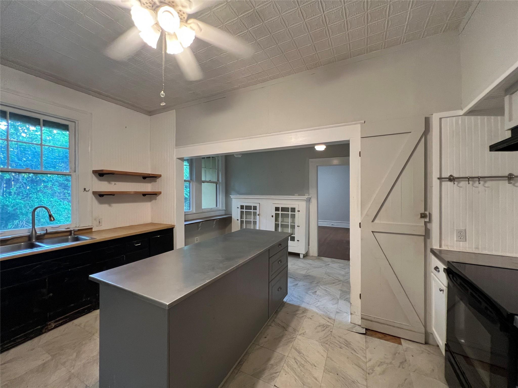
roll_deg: -1.3
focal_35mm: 13
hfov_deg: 106.2
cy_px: 194
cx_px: 259
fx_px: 195
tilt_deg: -0.6
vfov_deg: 89.9
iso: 250
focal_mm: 1.57
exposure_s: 1/60
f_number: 1.8
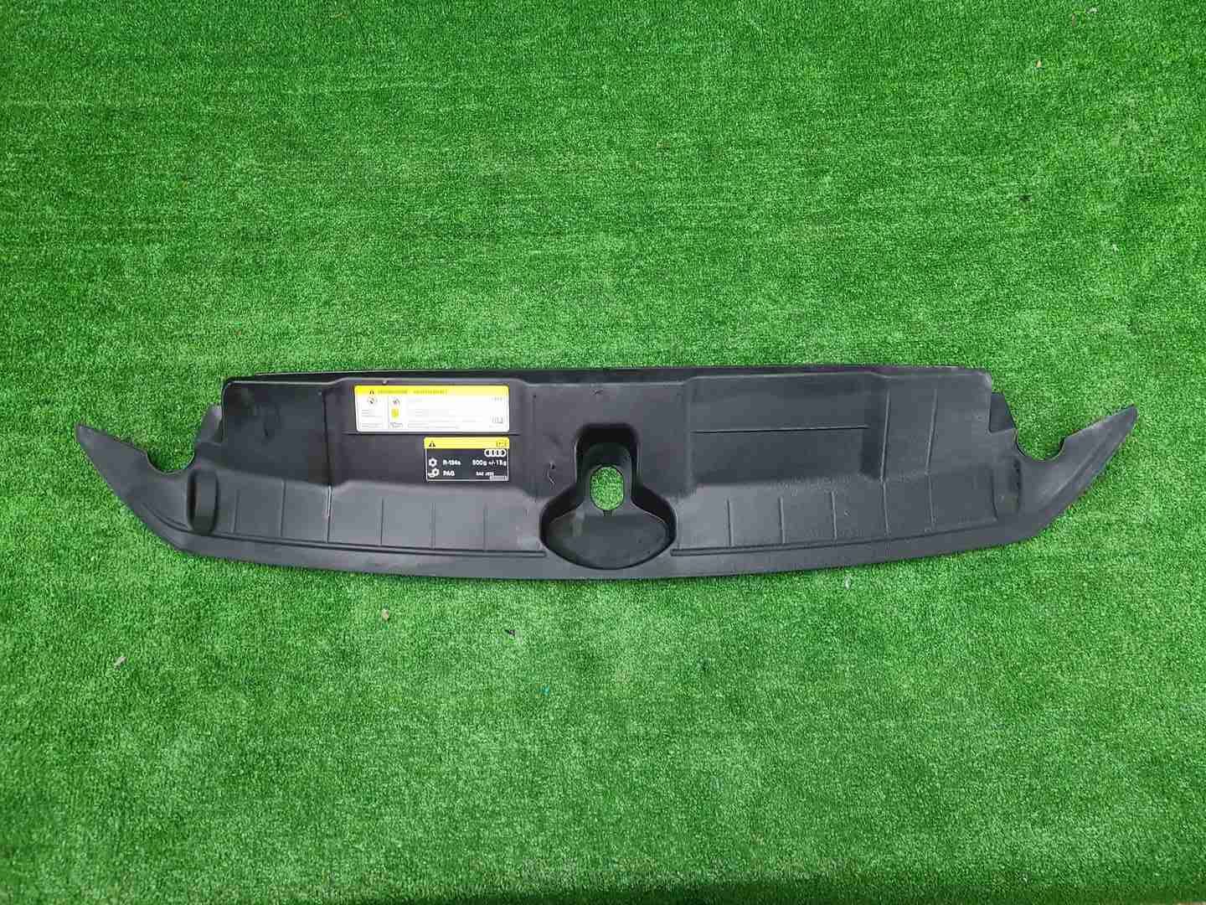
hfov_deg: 67.3
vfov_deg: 53.1
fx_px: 906
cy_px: 452
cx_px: 603
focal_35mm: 26
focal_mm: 5.4
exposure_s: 1/50
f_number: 1.8
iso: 208
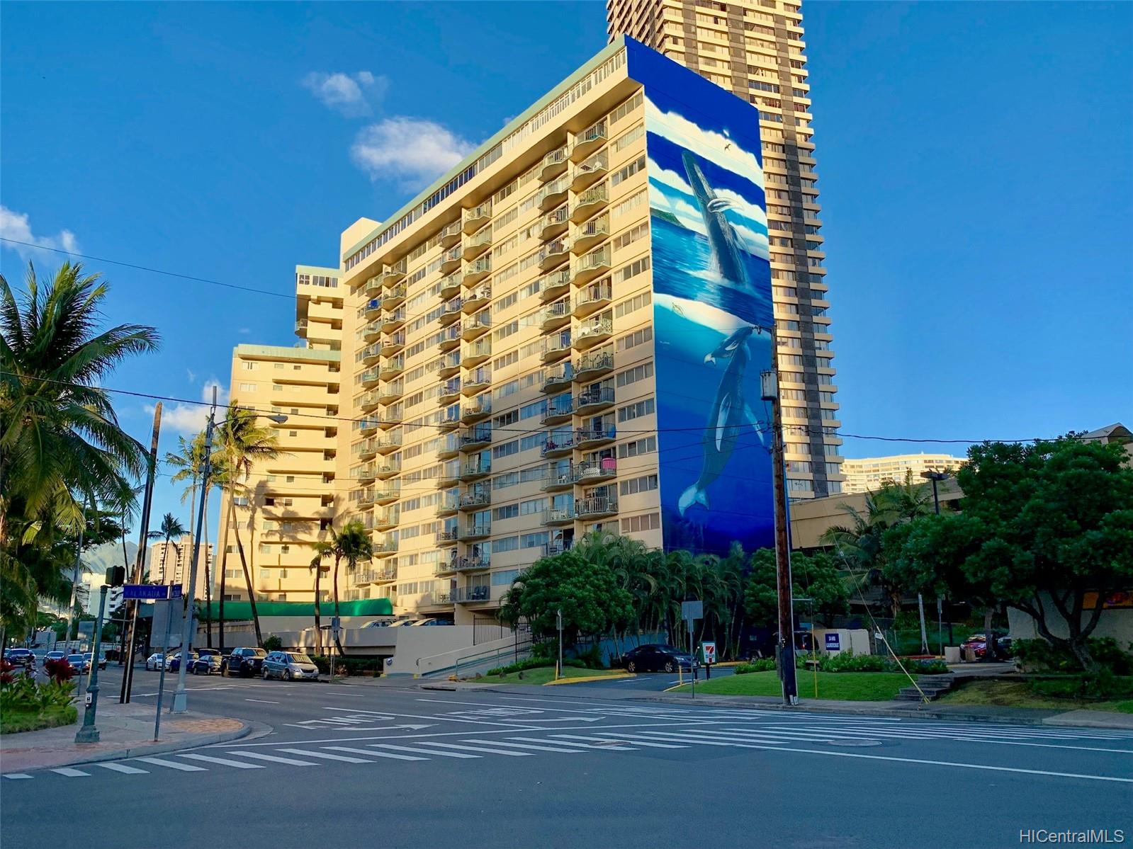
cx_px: 566
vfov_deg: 53.1
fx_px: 851
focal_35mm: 26
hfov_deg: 67.3
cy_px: 424
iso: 25
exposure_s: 1/1065
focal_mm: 4.25
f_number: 1.8
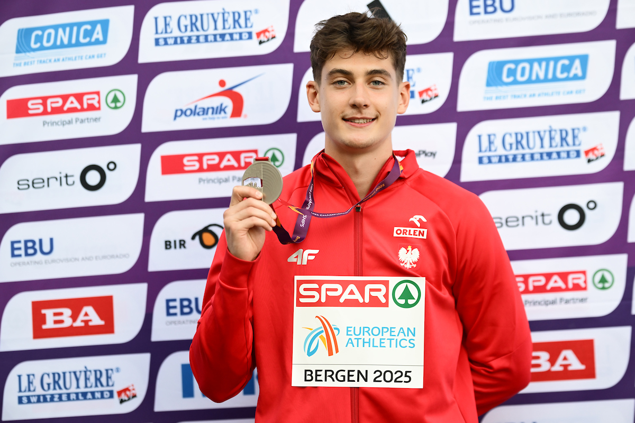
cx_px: 318
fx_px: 2381
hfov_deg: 15.2
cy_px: 212
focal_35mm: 135
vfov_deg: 10.2
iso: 1250
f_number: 2
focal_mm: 135
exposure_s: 1/3200
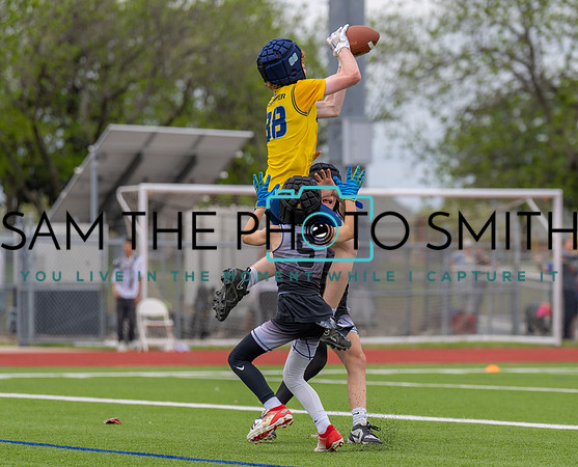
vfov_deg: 8.2
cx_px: 378
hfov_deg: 10.2
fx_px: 3250
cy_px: 289
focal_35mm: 189
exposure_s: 1/2000
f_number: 2.8
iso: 100
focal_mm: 125
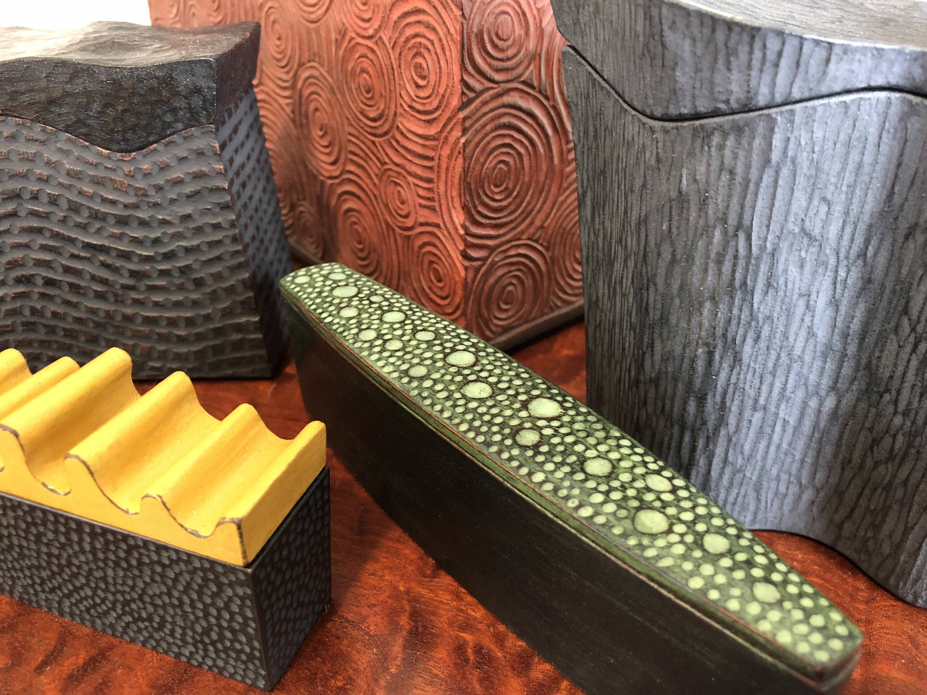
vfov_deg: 48.2
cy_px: 348
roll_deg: +1.3
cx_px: 464
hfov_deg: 61.7
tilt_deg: -30.8
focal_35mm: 29
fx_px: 777
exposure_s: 1/11
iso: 100
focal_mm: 3.99
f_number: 1.8
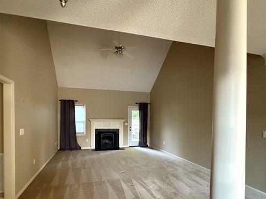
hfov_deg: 84.5
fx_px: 146
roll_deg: -0.4
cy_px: 122
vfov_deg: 67.8
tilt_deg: -1.6
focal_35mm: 19
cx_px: 123
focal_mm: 2.22
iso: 1600
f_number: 2.2
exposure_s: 1/60
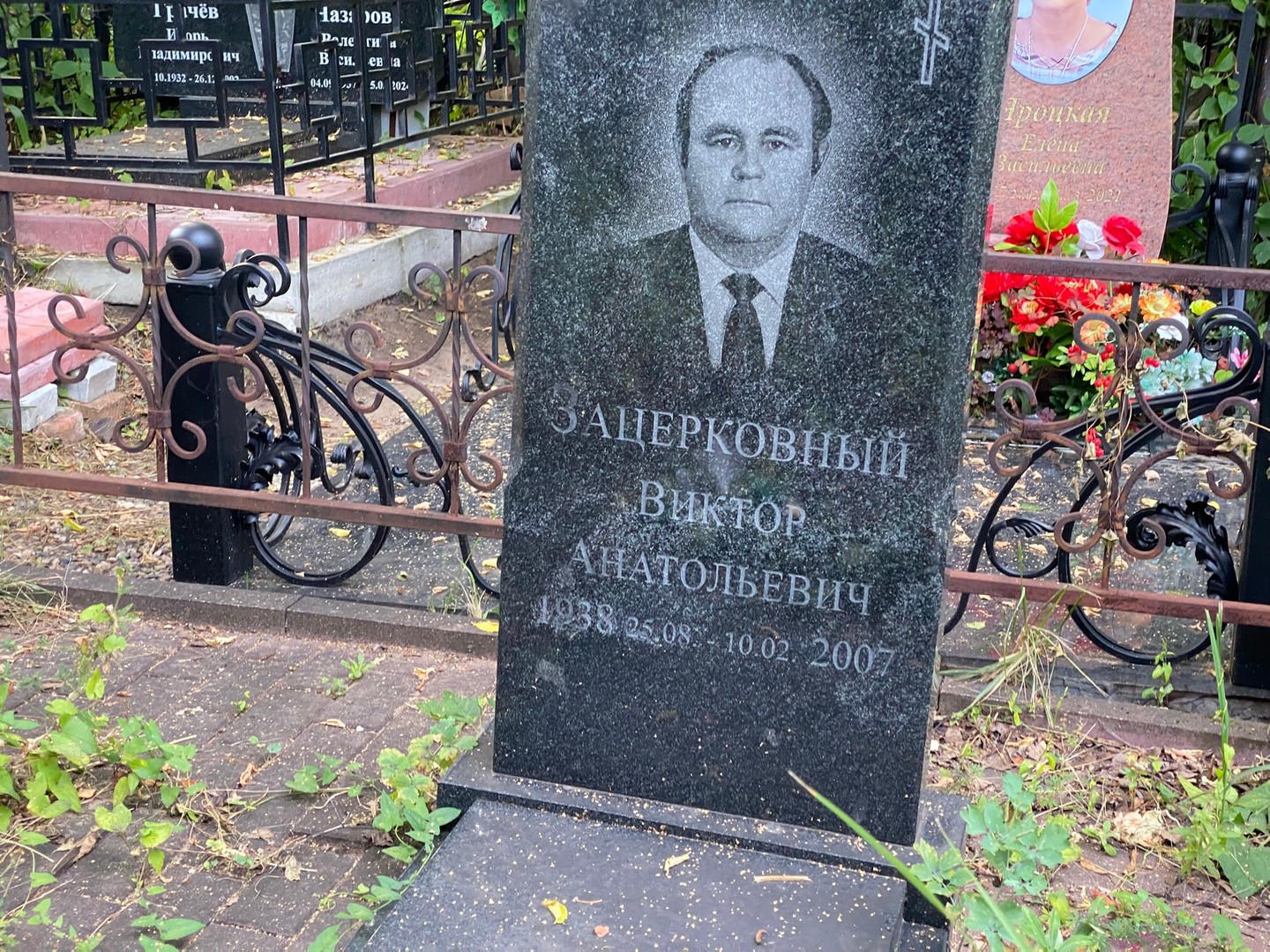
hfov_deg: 36.8
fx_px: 1908
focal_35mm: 52
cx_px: 635
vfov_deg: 28.0
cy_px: 476
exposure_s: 1/121
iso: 160
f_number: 2
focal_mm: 6
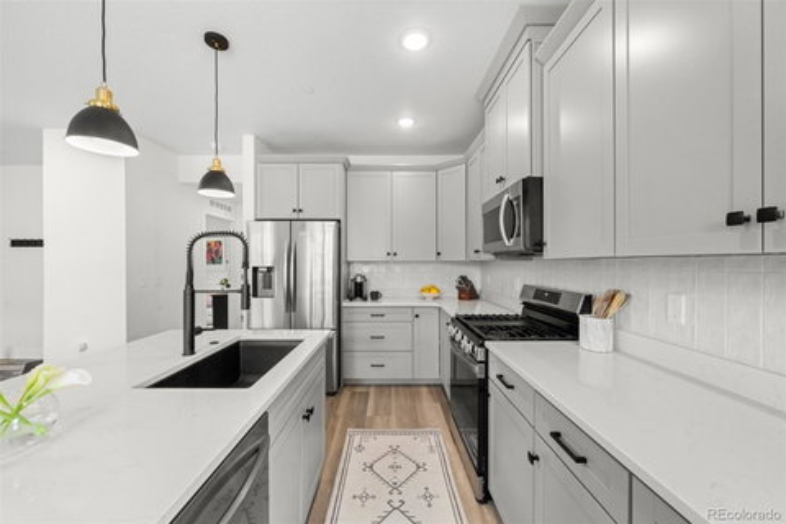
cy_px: 262
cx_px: 393
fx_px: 284
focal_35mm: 13
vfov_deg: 85.4
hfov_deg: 108.3
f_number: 10
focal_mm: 13
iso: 5000
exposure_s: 1/30
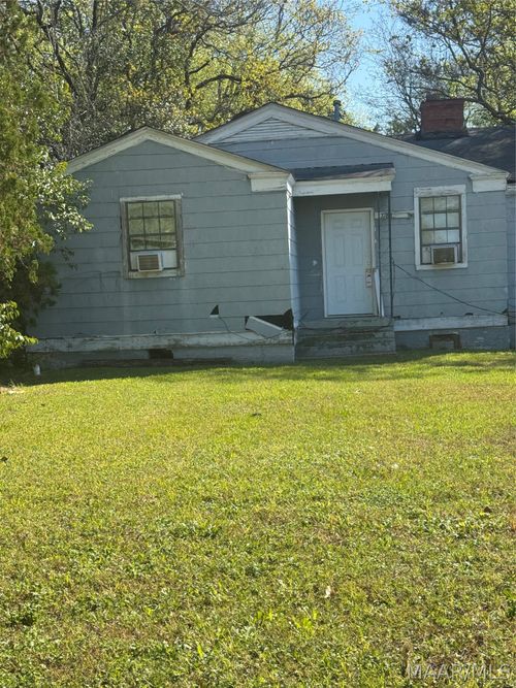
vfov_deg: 39.7
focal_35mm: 48
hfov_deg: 30.3
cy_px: 344
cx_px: 258
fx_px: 954
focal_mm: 6.76
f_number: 1.78
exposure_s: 1/2252
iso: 64
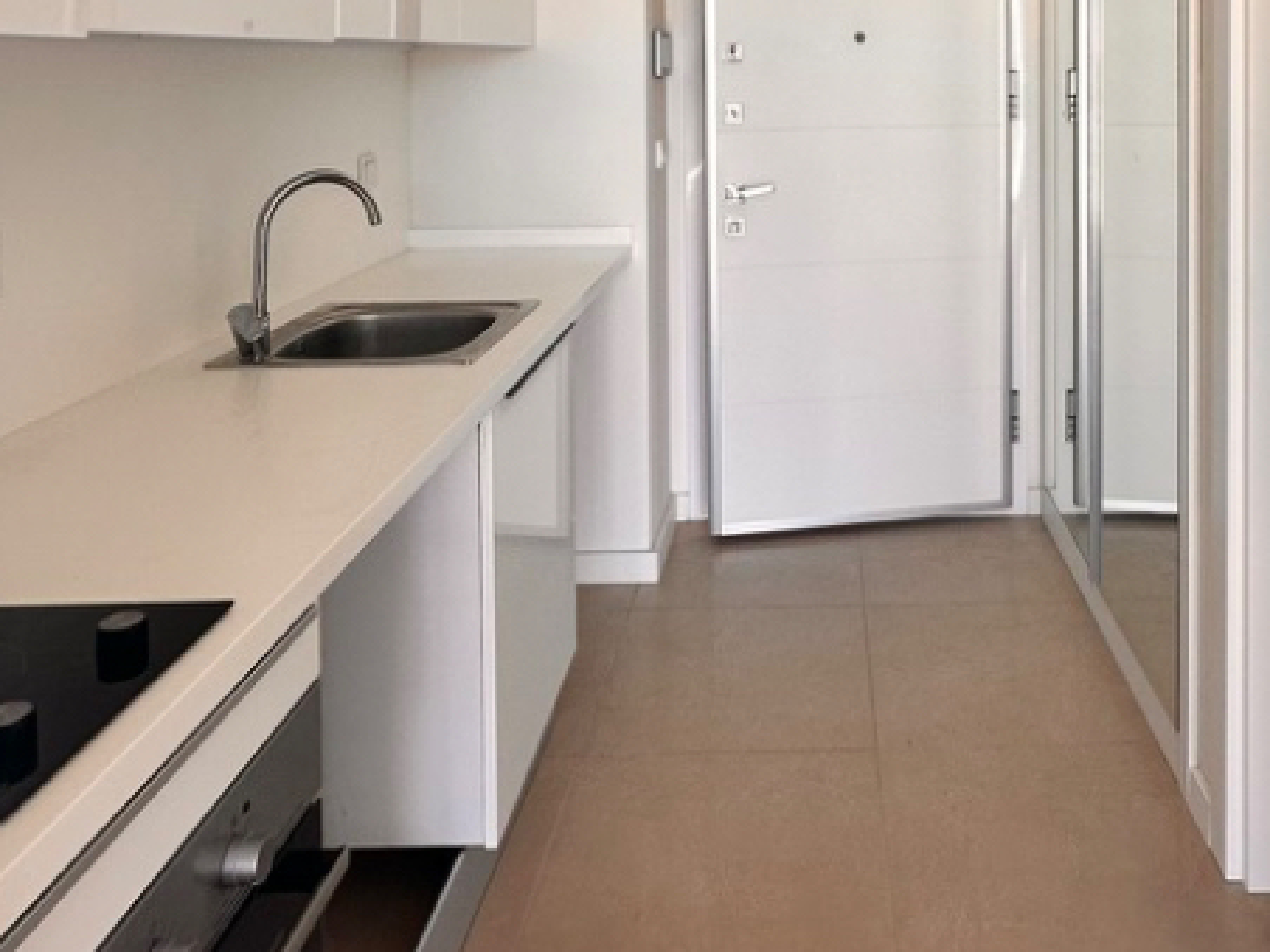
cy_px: 84
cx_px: 840
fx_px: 1137
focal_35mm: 31
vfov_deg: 41.6
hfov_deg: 57.2
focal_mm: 2.22
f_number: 2.2
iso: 80
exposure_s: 1/99
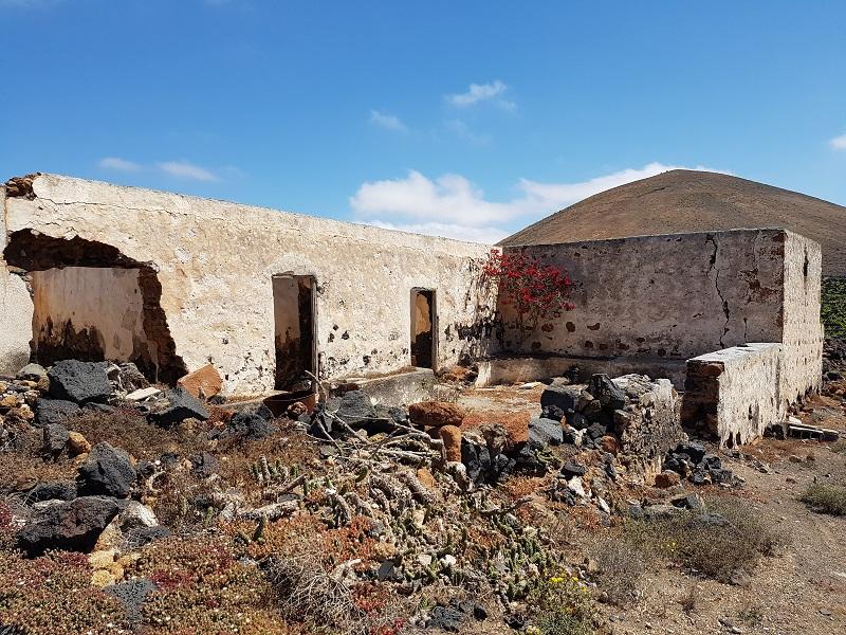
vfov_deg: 53.1
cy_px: 318
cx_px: 423
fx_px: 635
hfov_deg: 67.3
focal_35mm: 26
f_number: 1.7
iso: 50
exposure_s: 1/2944
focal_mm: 4.2
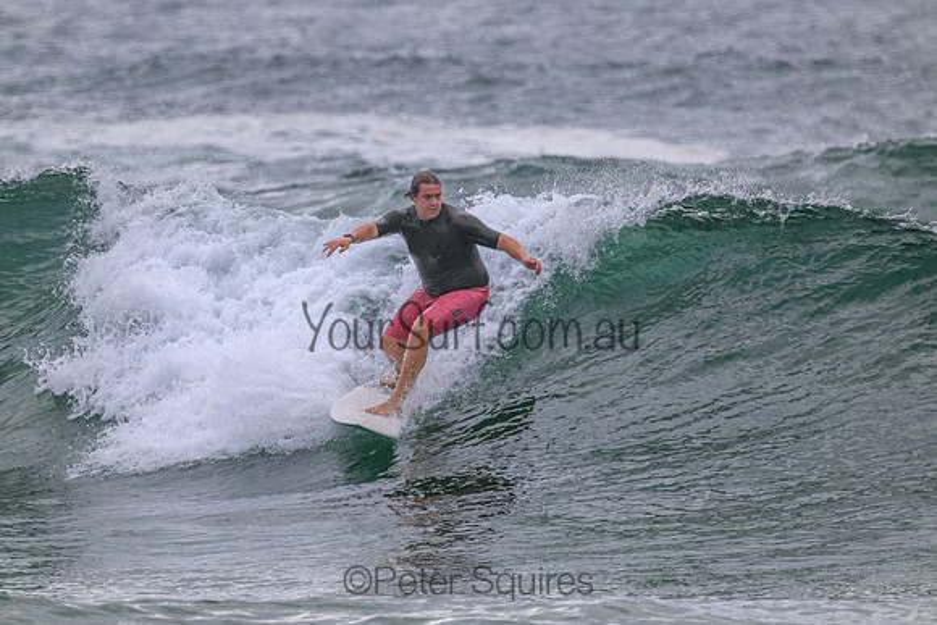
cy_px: 312
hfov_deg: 2.6
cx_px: 468
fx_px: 20826
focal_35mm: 800
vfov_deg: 1.7
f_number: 11
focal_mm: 800
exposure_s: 1/1600
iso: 2500
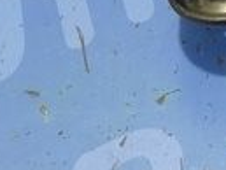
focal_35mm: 124
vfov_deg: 11.4
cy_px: -95
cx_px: 336
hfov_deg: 14.8
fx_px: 810
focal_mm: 4.6
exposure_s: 1/30
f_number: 2
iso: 320
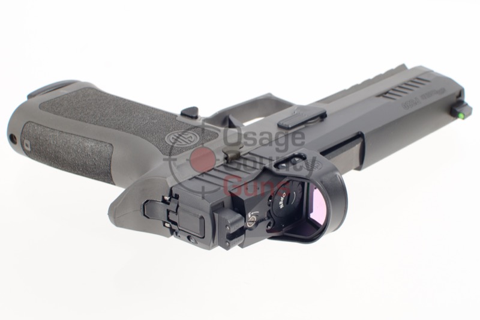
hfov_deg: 37.9
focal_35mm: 52
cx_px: 240
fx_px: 700
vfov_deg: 25.7
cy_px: 160
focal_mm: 35
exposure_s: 1/200
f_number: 7.1
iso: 200
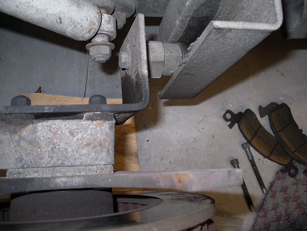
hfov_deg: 50.1
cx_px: 154
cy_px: 116
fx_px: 328
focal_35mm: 37
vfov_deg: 38.7
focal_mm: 7.8
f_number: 2.8
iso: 200
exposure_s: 1/40
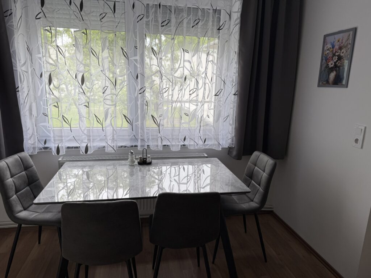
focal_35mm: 24
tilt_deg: -12.1
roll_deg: -1.3
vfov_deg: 56.8
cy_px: 139
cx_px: 186
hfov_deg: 71.6
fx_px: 257
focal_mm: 6.76
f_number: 1.78
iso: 64
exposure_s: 1/155
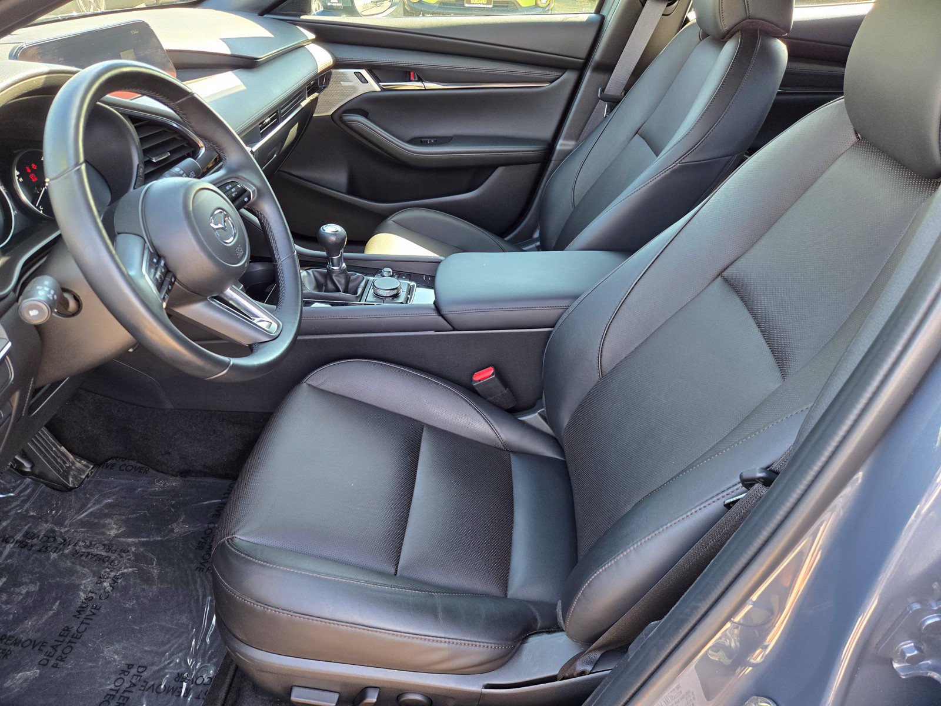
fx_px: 625
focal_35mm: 23
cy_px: 353
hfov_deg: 73.9
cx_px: 470
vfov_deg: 58.9
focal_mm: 5.4
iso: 200
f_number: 1.8
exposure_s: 1/180
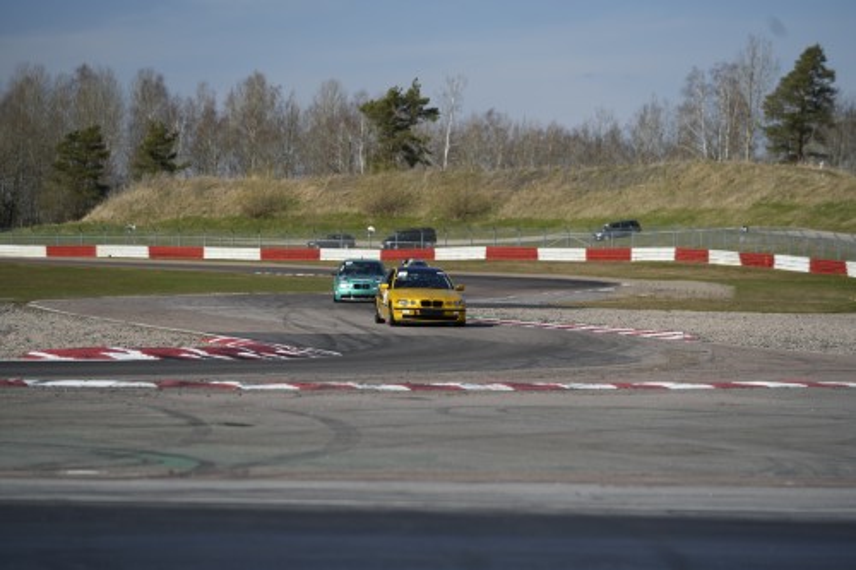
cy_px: 285
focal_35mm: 147
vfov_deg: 9.3
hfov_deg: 14.0
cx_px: 428
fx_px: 3494
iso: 125
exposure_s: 1/1000
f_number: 3.5
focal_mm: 147
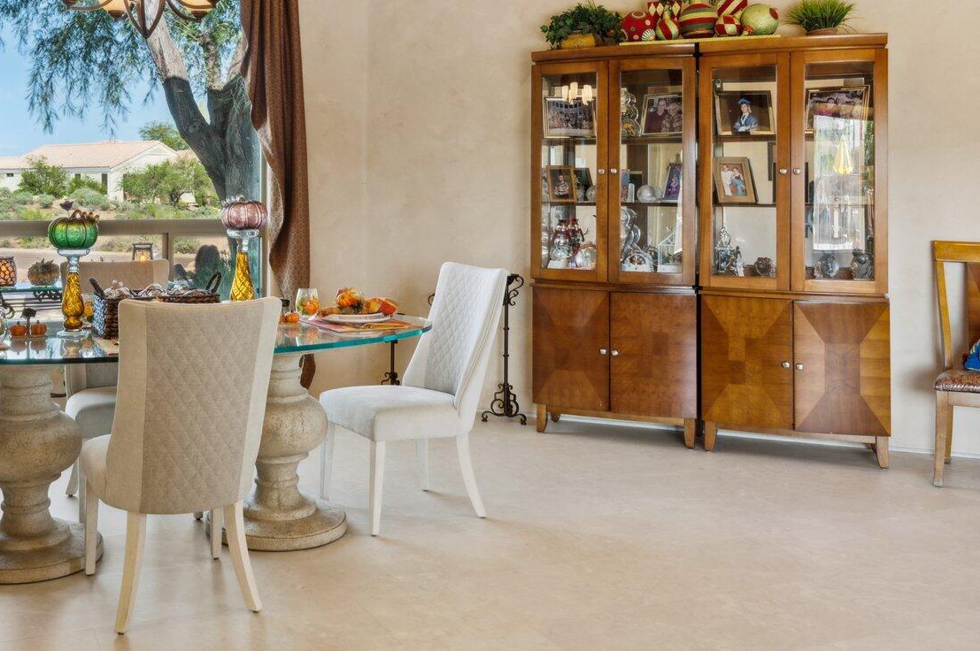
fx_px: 1006
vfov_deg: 35.1
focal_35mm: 37
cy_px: 168
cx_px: 300
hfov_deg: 50.7
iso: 320
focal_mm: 20
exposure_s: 1/80
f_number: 8
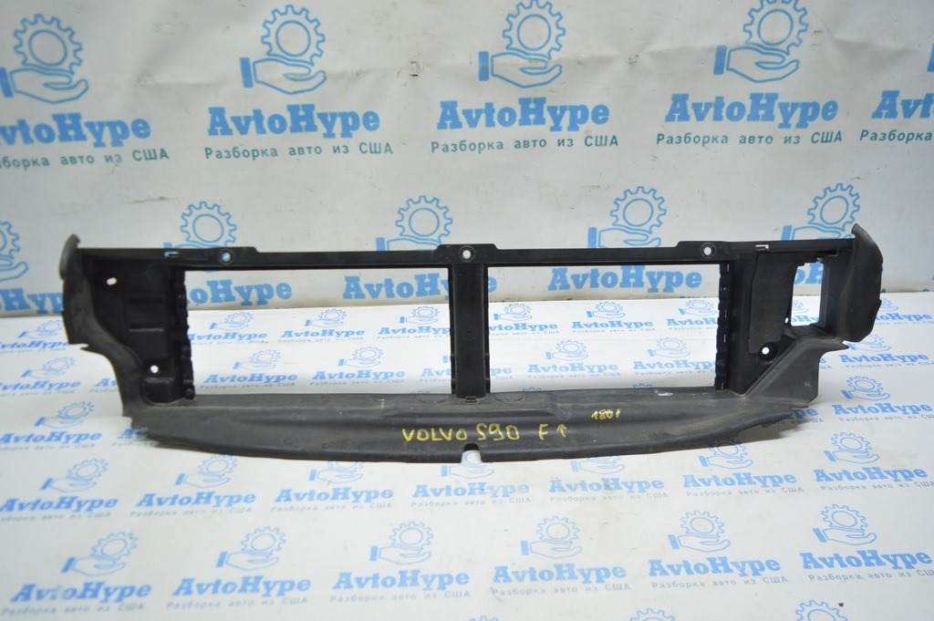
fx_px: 700
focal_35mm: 27
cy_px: 310
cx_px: 467
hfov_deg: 67.4
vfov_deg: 47.9
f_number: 3.5
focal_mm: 18
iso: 400
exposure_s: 1/40
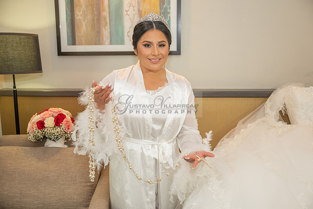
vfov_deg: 34.2
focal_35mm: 39
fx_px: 339
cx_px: 156
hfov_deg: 49.5
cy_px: 104
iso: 800
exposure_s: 1/200
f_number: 2.8
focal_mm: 39
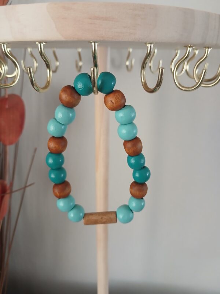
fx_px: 229
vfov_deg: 65.3
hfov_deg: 51.4
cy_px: 147
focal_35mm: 27
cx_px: 110
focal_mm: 3.98
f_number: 1.8
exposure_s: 1/50
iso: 320
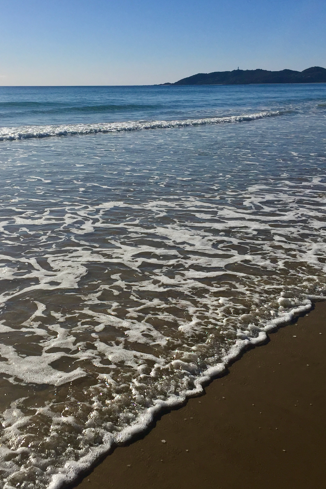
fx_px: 557
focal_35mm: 41
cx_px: 119
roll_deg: +1.2
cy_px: 245
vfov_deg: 47.4
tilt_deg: -16.3
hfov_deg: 32.5
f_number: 2.2
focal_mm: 4.15
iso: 32
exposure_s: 1/5650
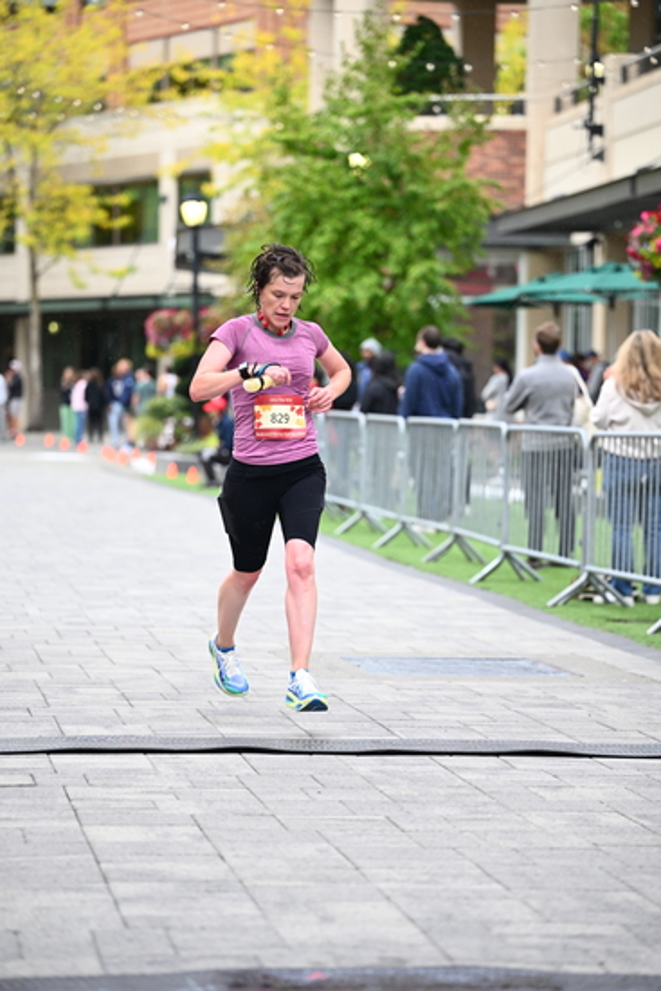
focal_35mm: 110
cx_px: 330
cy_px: 496
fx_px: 3027
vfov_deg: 18.6
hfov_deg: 12.5
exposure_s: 1/1600
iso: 1250
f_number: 2.8
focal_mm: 110
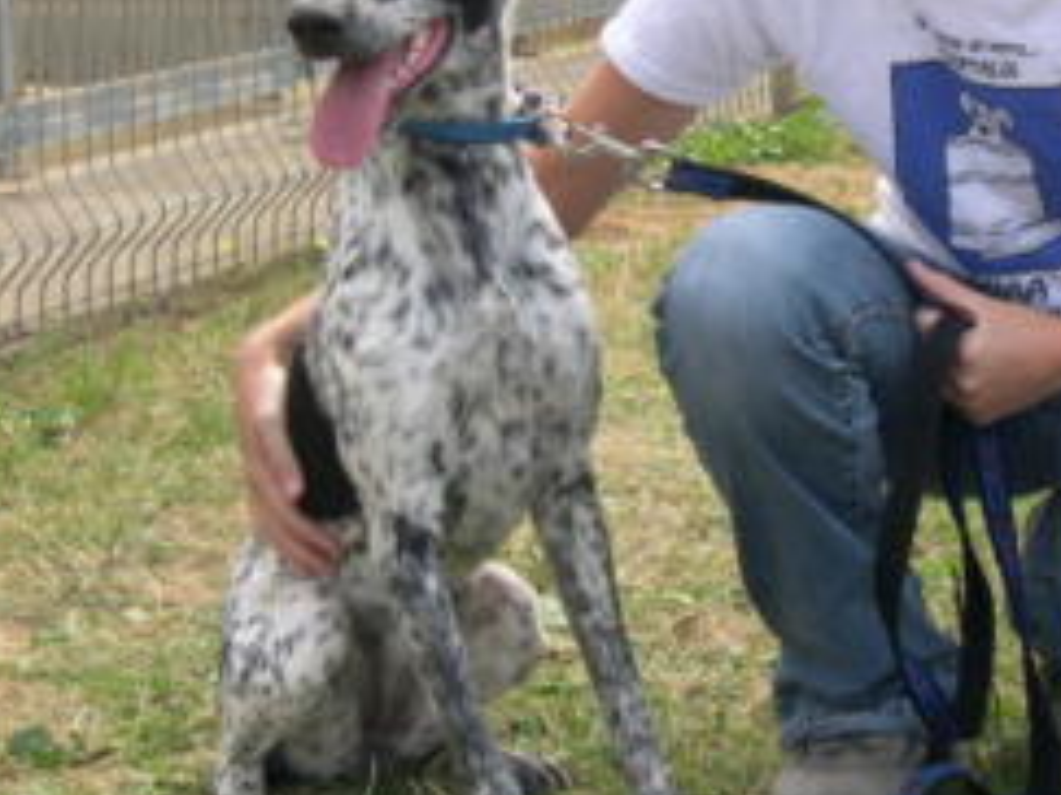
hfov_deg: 18.4
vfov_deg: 13.8
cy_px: 207
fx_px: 3278
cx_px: 616
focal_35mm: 107
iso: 100
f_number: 3.2
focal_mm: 11.1
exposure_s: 1/248
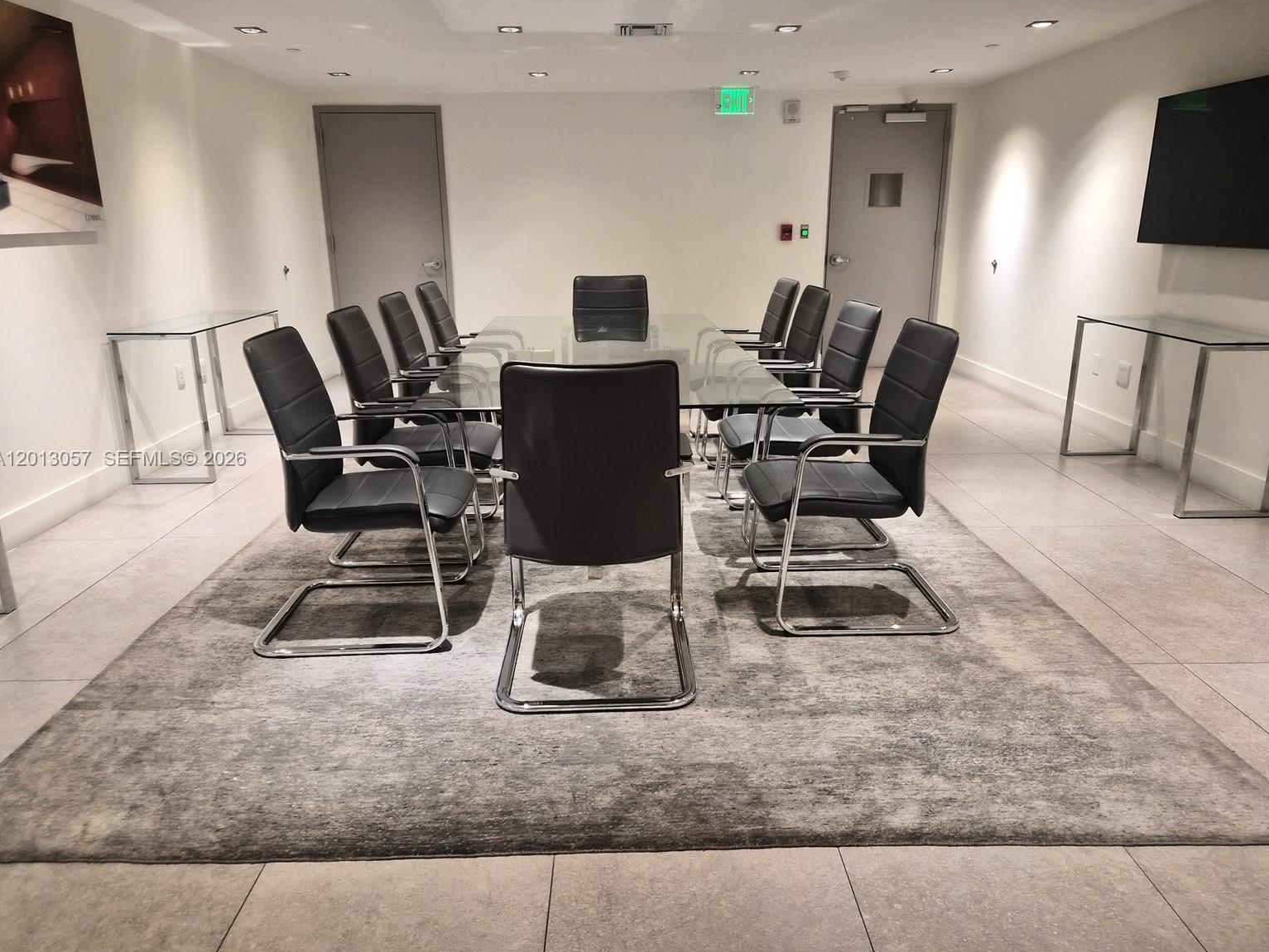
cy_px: 459
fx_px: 880
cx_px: 650
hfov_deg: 71.6
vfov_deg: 56.8
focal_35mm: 24
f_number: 1.8
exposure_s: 1/120
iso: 640
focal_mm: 5.4
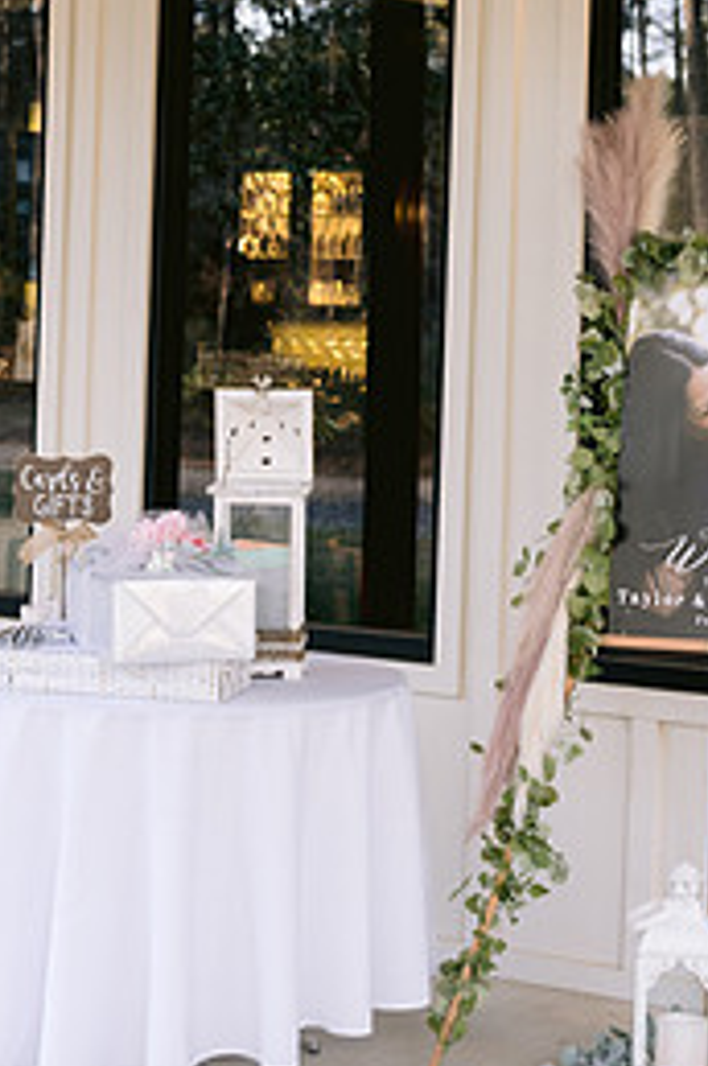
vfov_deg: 23.2
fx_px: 2573
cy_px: 280
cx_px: 477
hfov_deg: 15.6
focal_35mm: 87
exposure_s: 1/80
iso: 400
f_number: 4.5
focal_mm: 50
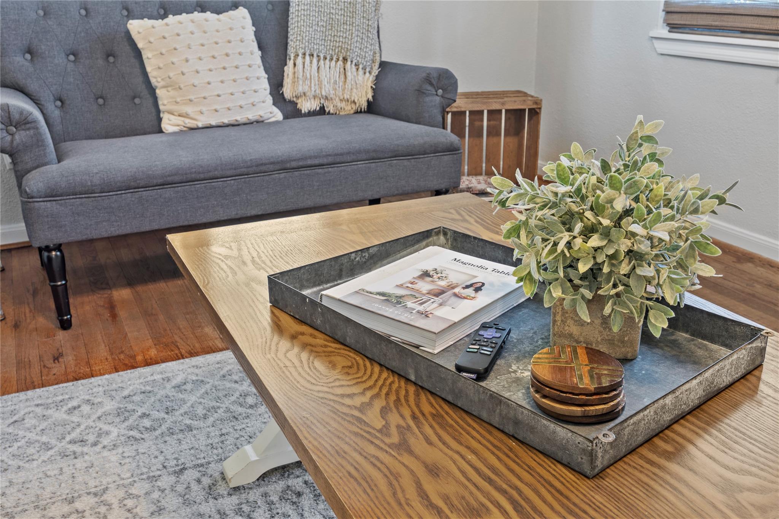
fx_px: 779
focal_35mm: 36
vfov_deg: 36.9
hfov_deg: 53.1
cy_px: 260
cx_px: 390
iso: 100
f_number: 8
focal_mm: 24
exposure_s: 6
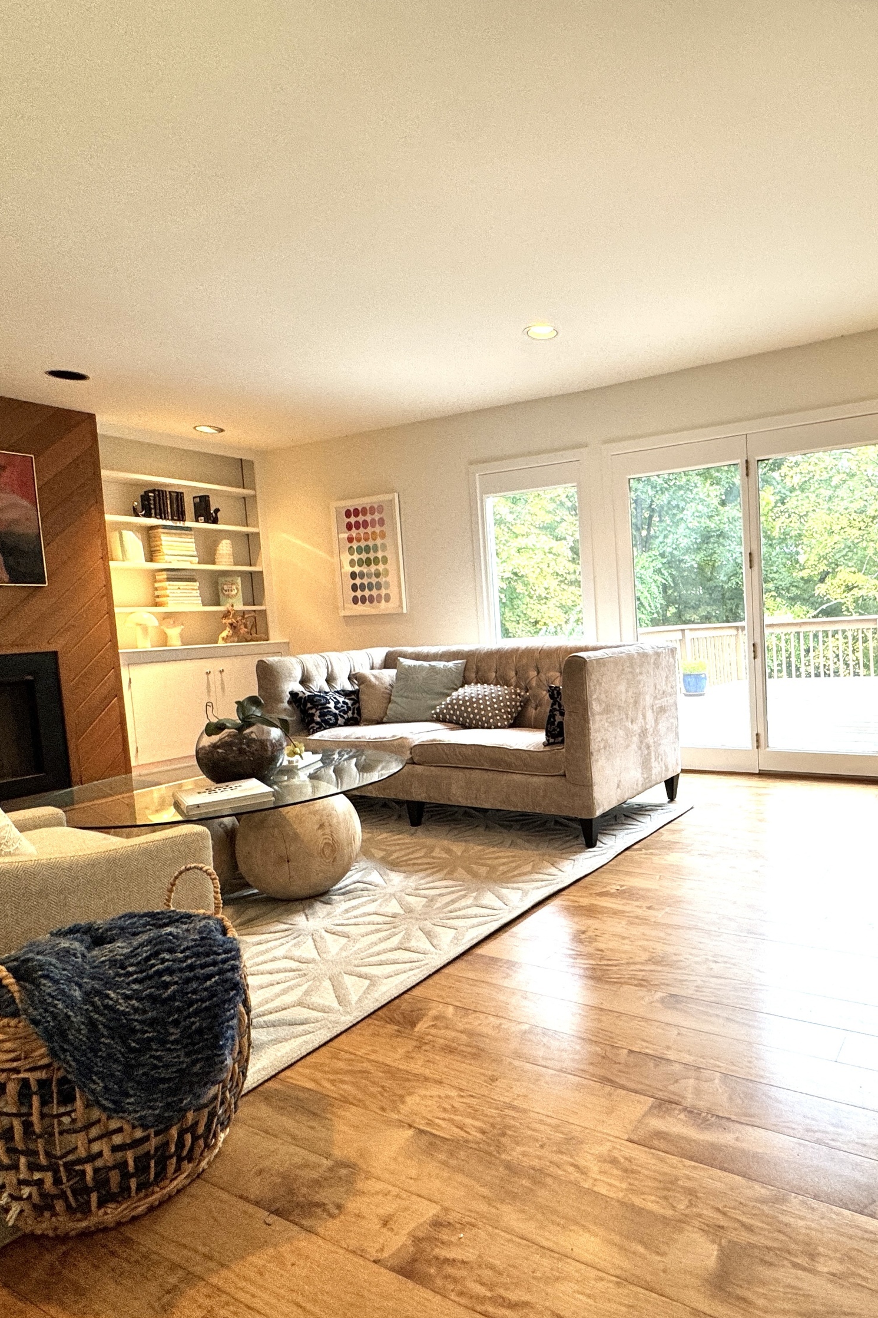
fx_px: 732
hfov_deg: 58.5
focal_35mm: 20
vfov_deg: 84.0
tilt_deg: -4.8
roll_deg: +2.5
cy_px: 667
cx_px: 666
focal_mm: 2.22
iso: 125
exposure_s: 1/120
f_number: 2.2
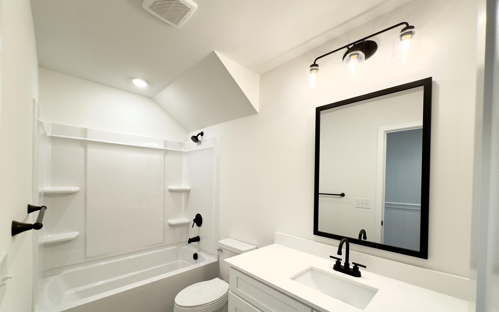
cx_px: 248
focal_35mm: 15
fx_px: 204
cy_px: 181
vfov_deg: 74.3
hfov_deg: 101.5
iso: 80
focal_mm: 2.22
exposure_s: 1/120
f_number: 2.2
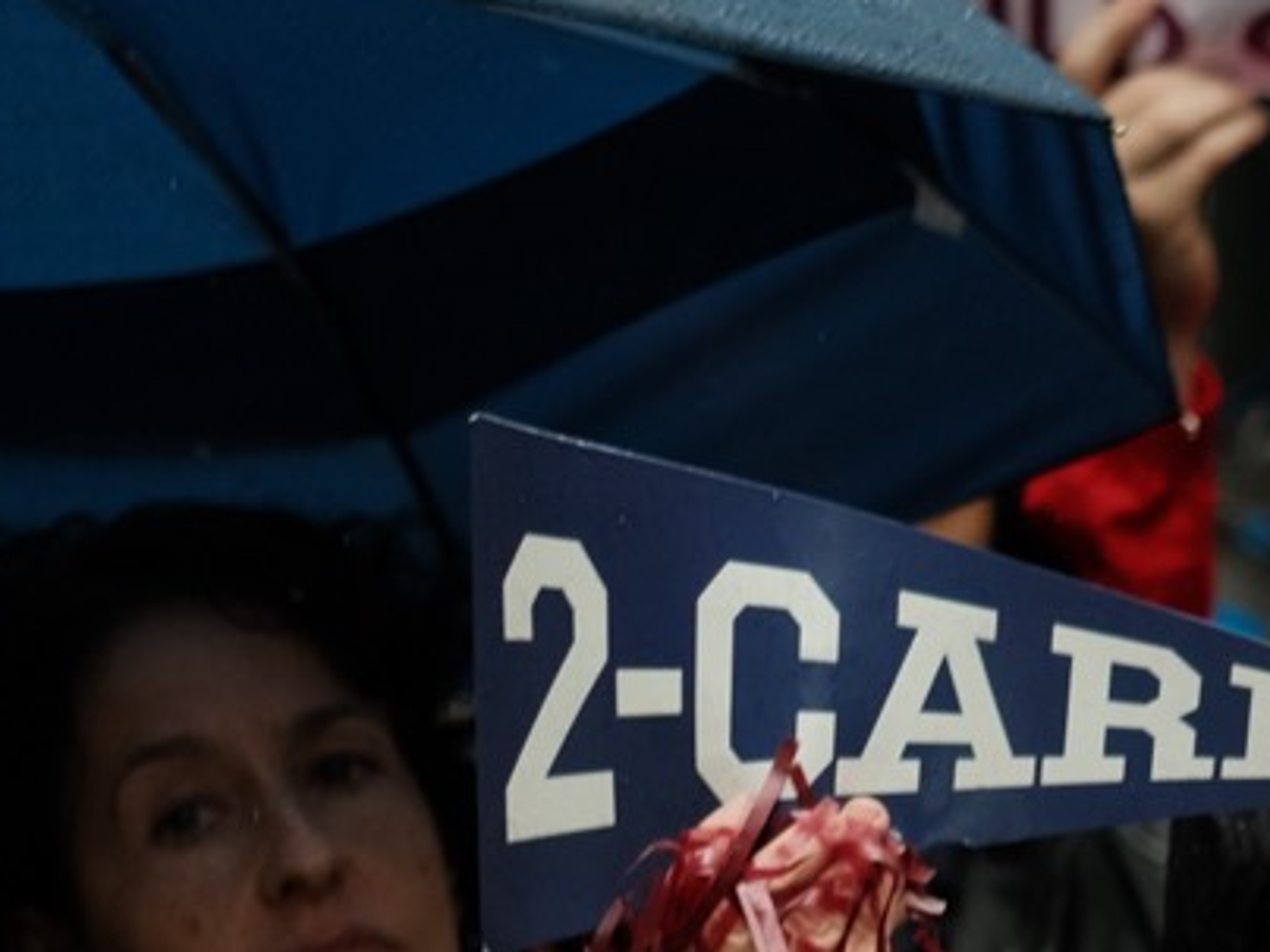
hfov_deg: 4.8
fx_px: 14675
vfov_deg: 3.7
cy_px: 1566
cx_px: 2902
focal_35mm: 400
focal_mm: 56
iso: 400
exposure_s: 1/1000
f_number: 2
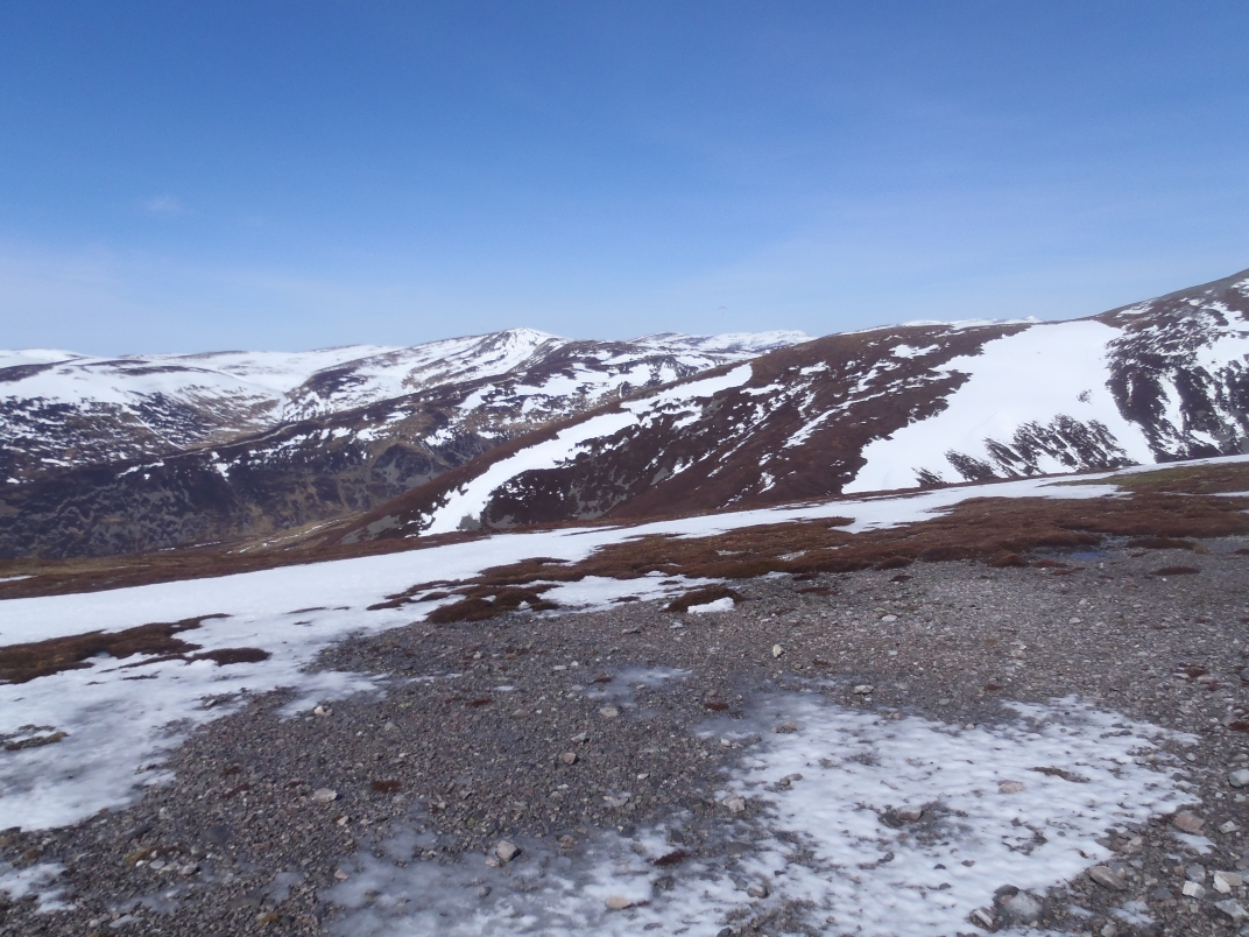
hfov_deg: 63.4
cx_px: 624
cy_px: 468
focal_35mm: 28
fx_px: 1010
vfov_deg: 49.7
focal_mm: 5
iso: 80
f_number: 5.6
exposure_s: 1/640
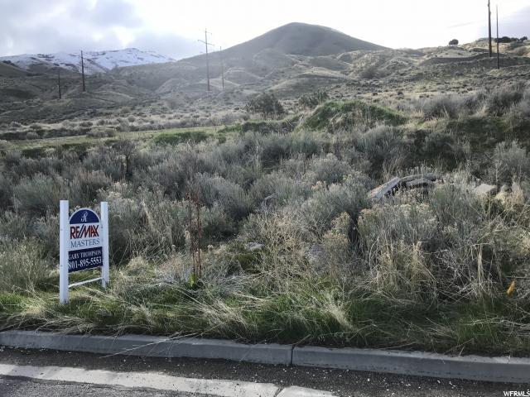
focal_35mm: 28
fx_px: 429
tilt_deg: -1.7
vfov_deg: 49.7
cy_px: 198
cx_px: 265
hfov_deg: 63.4
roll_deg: +2.2
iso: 20
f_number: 1.8
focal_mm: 3.99
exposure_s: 1/1126
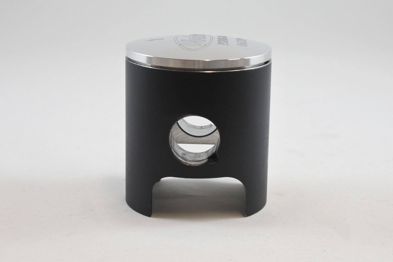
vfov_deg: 26.0
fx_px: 568
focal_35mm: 52
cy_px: 131
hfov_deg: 38.2
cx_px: 196
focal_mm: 19.3
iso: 400
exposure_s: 1/125
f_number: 4.5
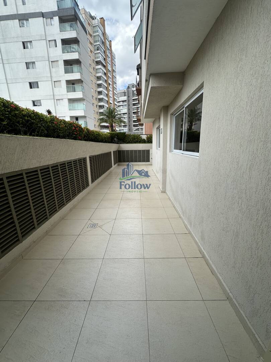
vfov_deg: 102.1
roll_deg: +0.5
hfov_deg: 85.7
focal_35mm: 14
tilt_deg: -12.0
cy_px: 181
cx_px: 136
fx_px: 146
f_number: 2.2
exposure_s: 1/1033
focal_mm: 2.22
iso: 40
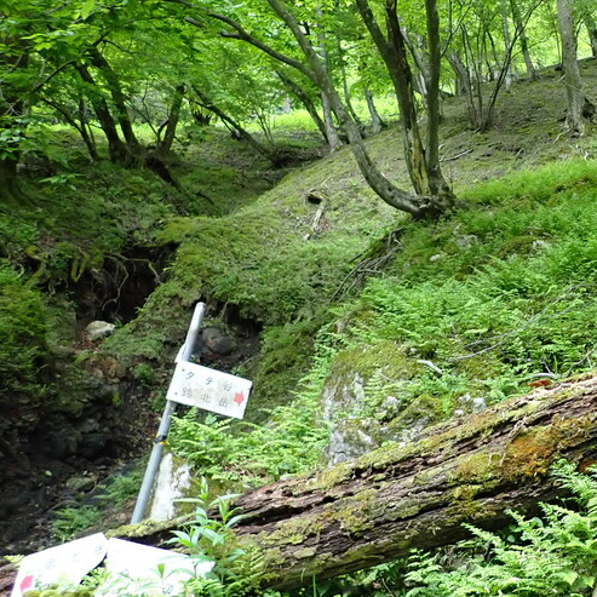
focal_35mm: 43
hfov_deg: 36.3
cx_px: 559
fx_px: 839
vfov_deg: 39.1
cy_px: 338
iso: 500
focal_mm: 4.5
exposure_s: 1/30
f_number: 2
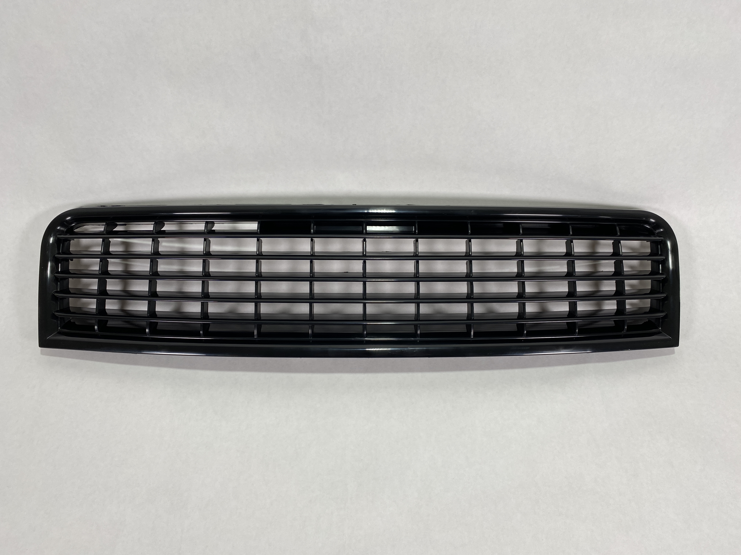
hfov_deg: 67.3
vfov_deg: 53.1
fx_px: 557
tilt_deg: -54.8
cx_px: 370
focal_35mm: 26
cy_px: 278
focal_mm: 4.25
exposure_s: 1/100
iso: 32
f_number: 1.8
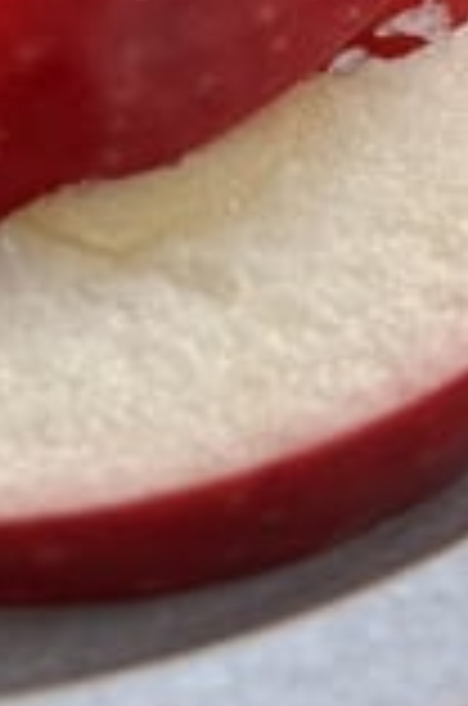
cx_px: -171
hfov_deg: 8.3
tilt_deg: -32.8
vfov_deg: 12.6
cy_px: 142
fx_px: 3192
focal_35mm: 163
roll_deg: -5.5
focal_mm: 6.76
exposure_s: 1/451
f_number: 1.78
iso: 80
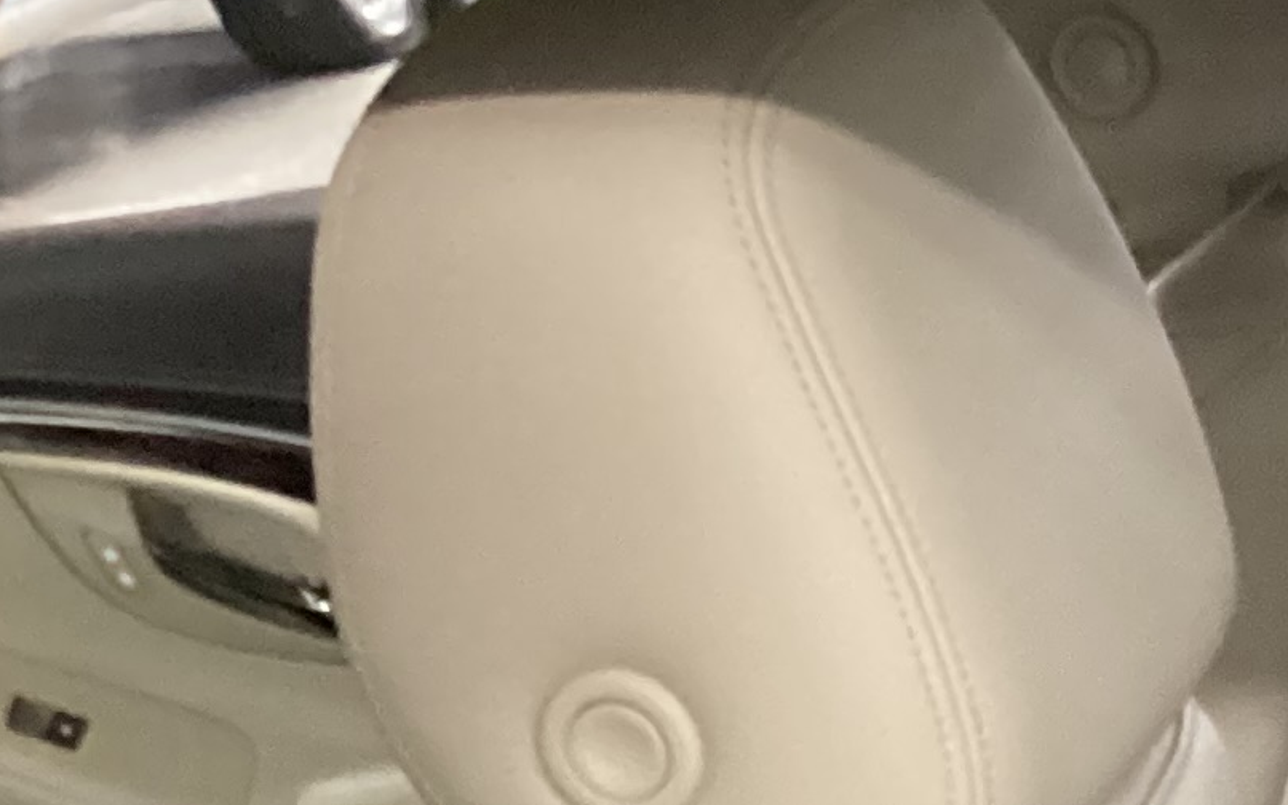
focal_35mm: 133
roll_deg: +5.4
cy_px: 1532
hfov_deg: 14.2
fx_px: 4669
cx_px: 2197
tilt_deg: -27.3
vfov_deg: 9.3
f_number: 2.4
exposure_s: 1/30
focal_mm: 3.3
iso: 800
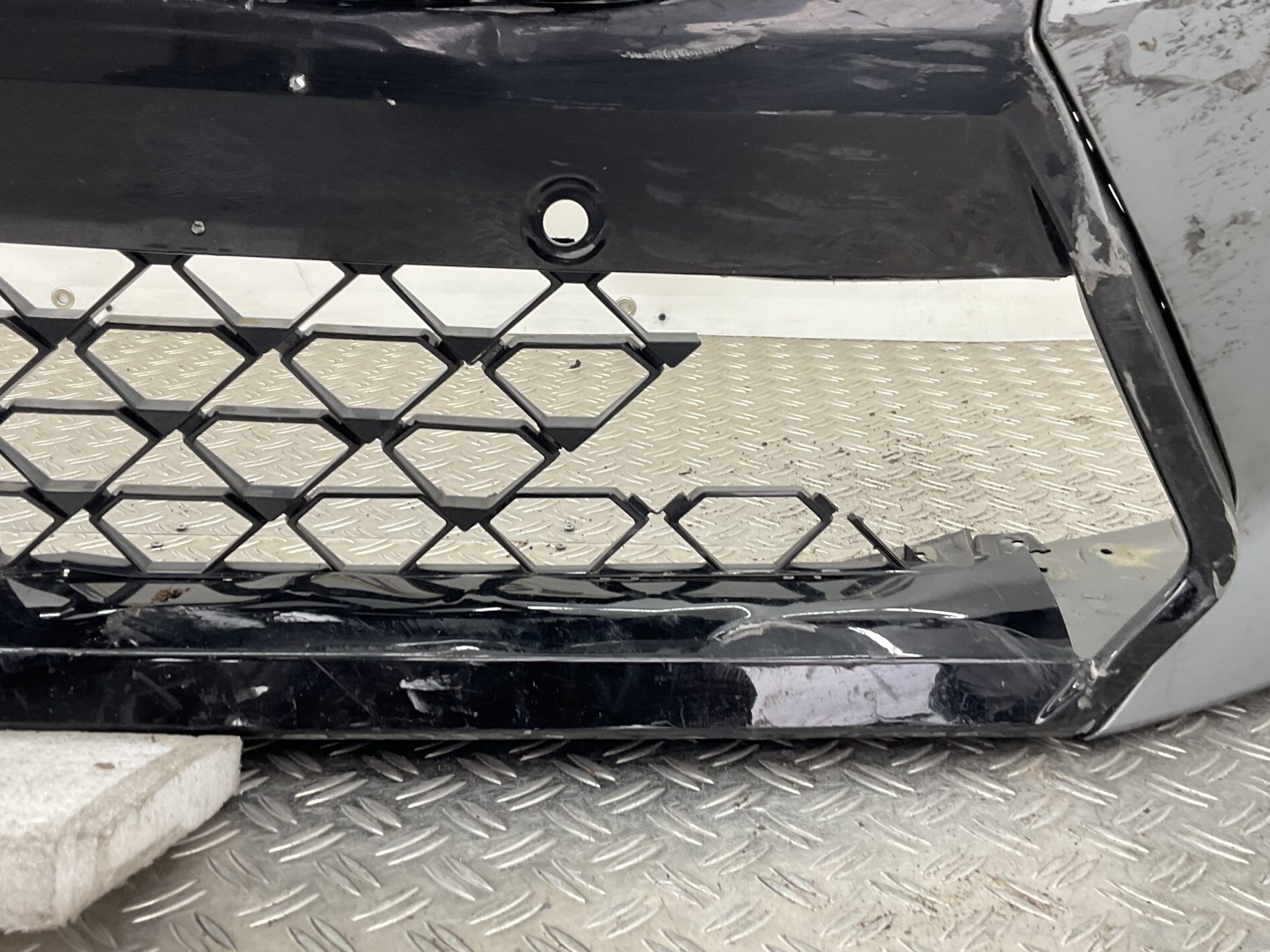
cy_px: 396
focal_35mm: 39
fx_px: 1431
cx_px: 610
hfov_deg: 47.9
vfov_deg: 36.7
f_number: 1.8
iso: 40
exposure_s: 1/60
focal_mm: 3
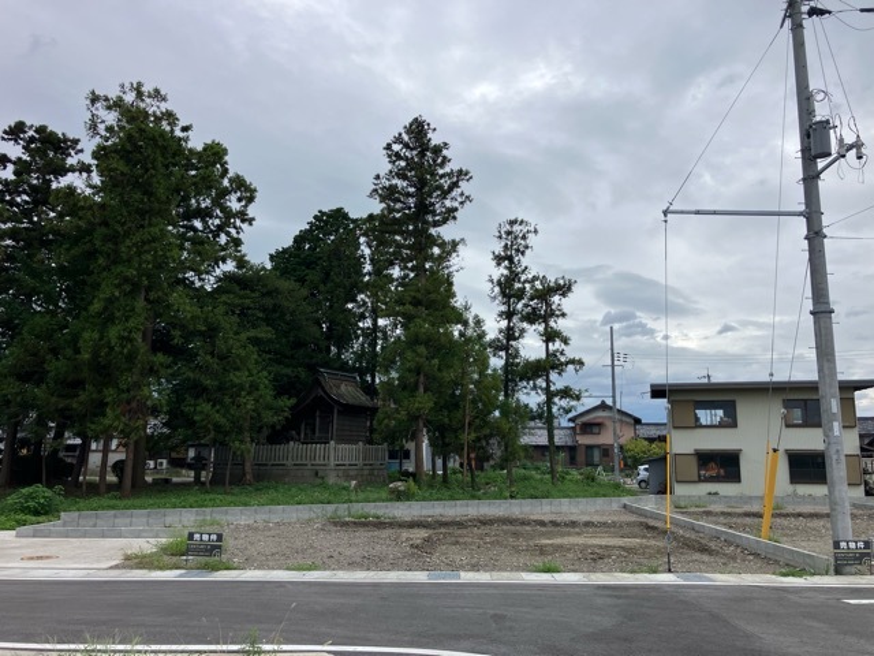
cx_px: 437
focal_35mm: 28
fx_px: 707
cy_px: 328
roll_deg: -0.8
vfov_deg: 49.7
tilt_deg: +12.2
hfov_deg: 63.4
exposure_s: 1/2315
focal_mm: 3.99
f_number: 1.8
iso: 32
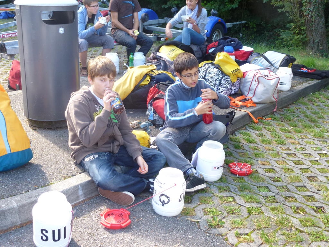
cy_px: 124
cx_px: 164
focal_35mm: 41
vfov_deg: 35.1
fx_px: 390
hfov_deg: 45.8
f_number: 3.9
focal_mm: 7.4
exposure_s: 1/80
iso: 160
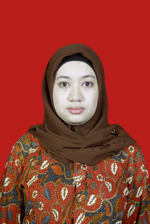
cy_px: 112
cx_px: 75
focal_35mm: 60
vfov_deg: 33.4
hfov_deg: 22.6
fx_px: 375
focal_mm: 40
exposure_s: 1/125
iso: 200
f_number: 5.6
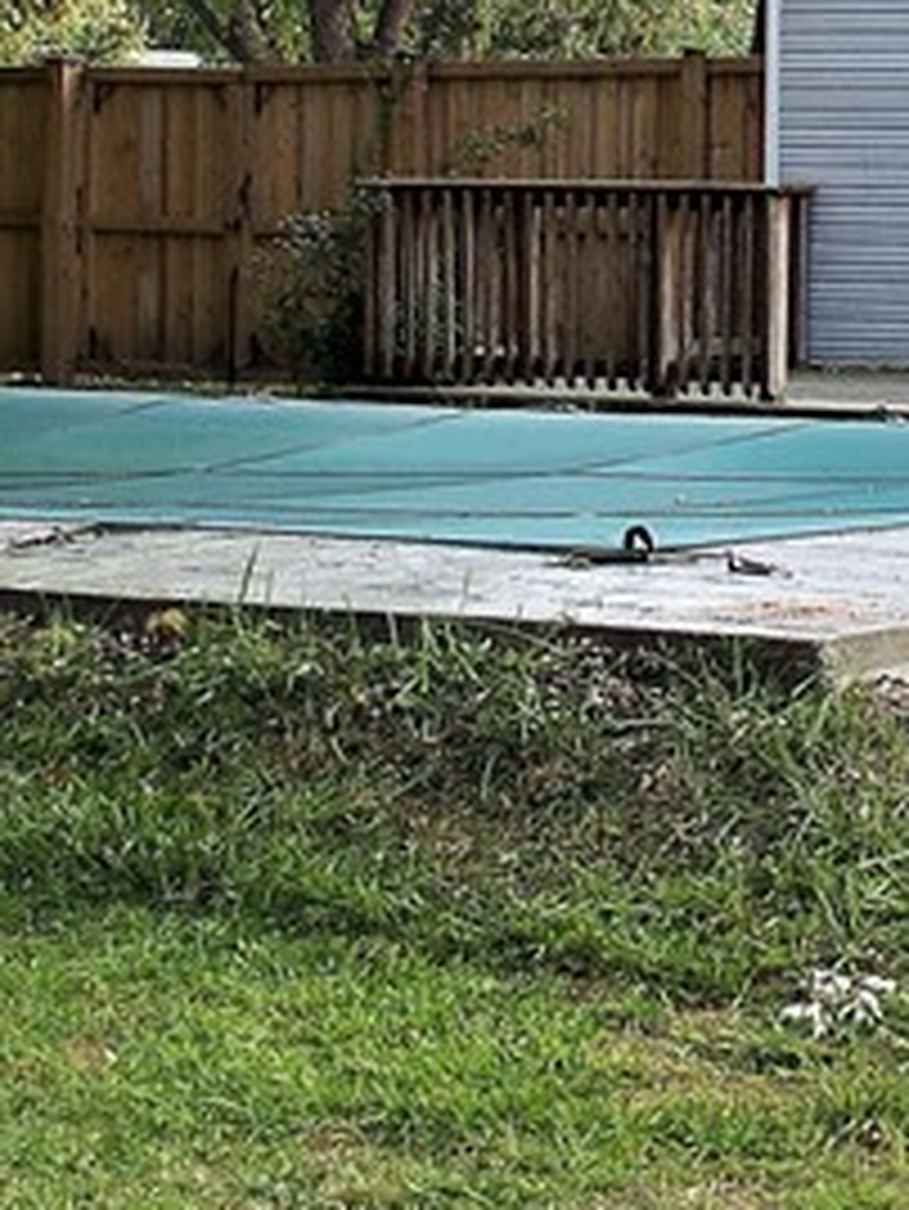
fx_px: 4793
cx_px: 1220
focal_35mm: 137
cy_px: 139
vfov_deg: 14.3
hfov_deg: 10.6
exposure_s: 1/100
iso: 64
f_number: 2.8
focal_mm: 7.54
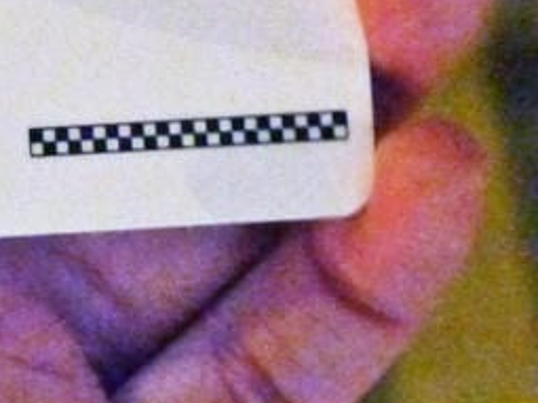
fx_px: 2051
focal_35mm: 132
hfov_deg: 13.9
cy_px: 65
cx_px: -306
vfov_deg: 11.2
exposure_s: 1/8
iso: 1600
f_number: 3.5
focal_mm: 14
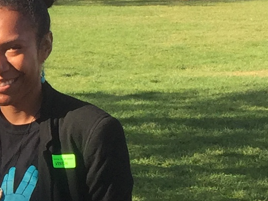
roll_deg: +0.2
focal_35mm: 176
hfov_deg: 10.6
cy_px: 175
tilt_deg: -8.3
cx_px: -211
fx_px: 1362
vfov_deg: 8.4
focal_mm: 4.15
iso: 32
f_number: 2.2
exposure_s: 1/573
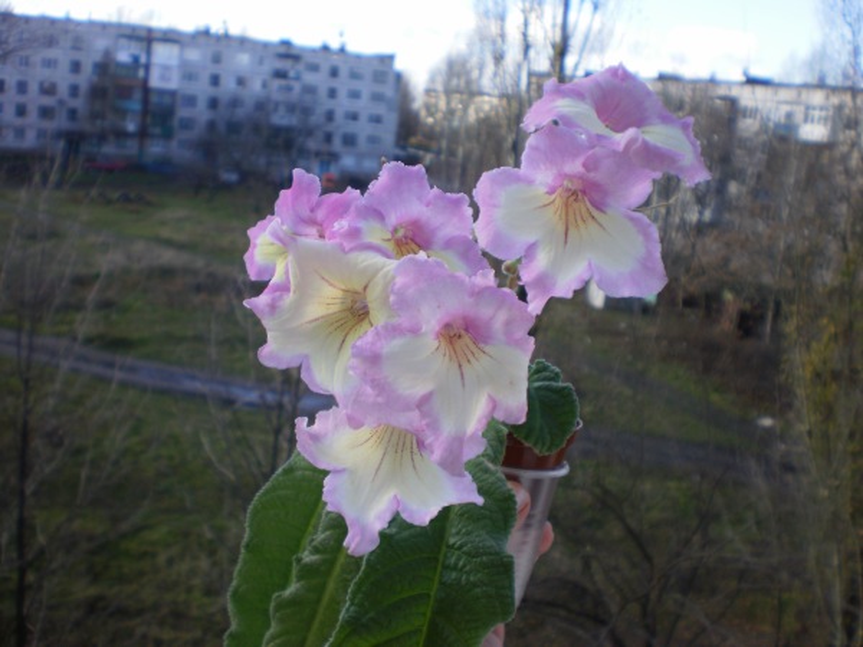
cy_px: 324
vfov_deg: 37.7
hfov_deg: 49.0
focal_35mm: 38
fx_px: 947
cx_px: 432
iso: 100
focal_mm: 6.3
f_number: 3.1
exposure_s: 1/320
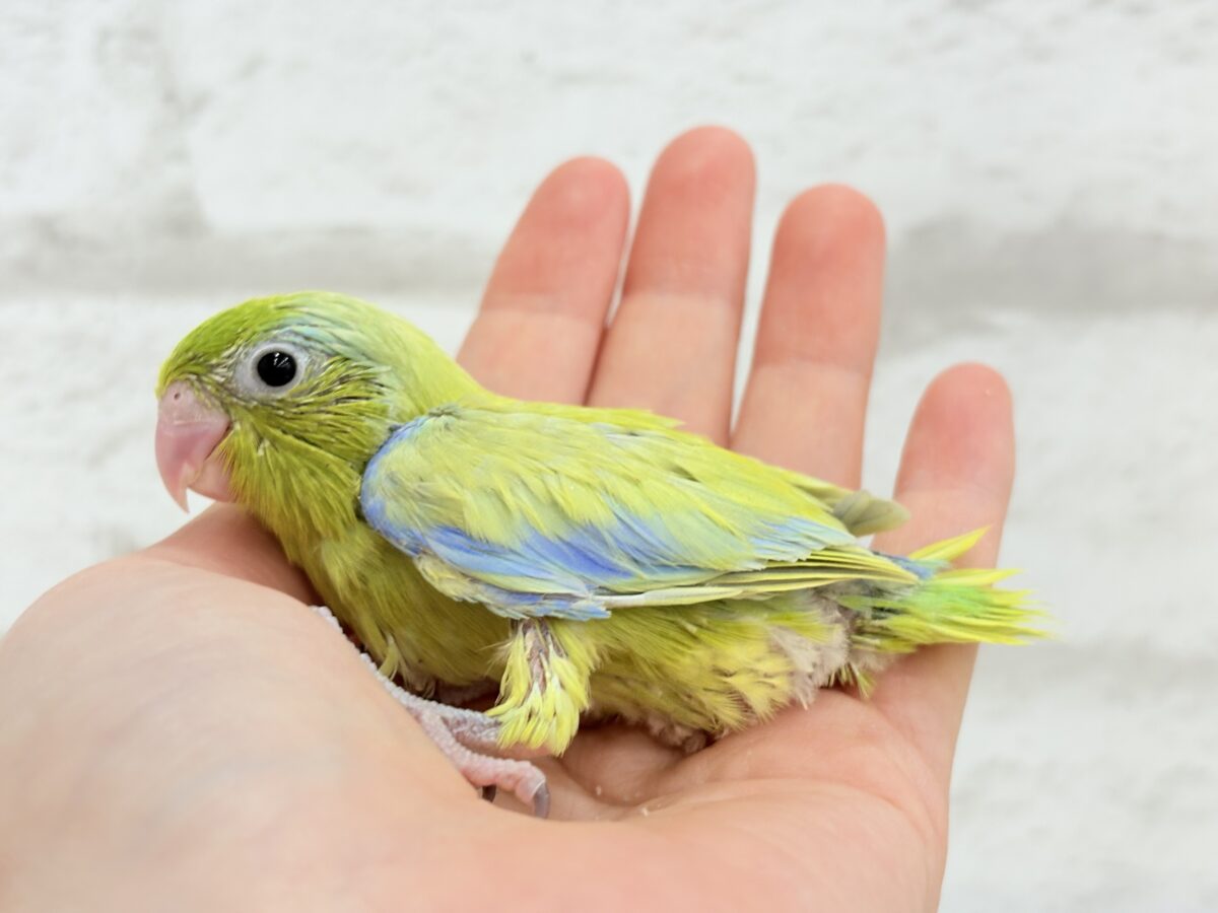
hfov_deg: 36.8
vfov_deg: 28.0
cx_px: 609
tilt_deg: -5.8
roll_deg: -0.4
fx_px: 1830
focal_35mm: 52
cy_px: 456
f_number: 1.6
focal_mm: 5.96
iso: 40
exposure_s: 1/50
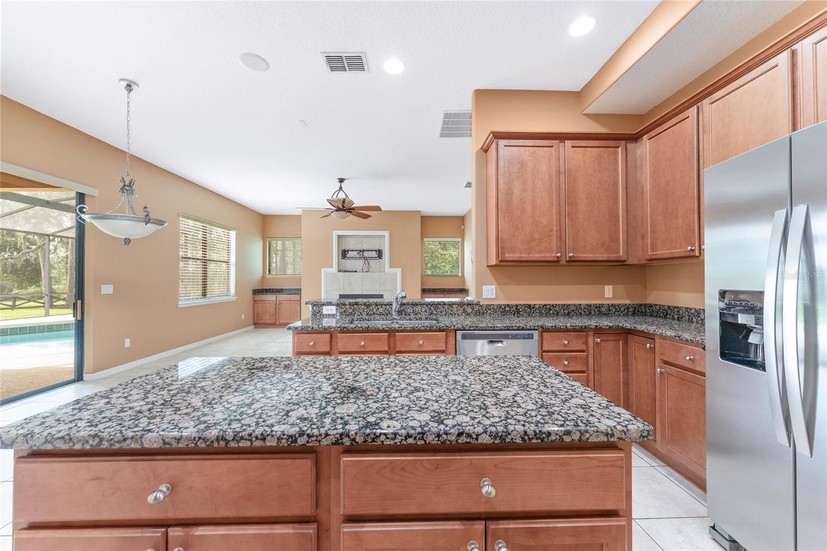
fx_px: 322
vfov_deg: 81.2
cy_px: 276
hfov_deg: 104.3
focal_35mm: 14
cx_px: 414
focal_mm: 14
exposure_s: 1/2
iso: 250
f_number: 7.1
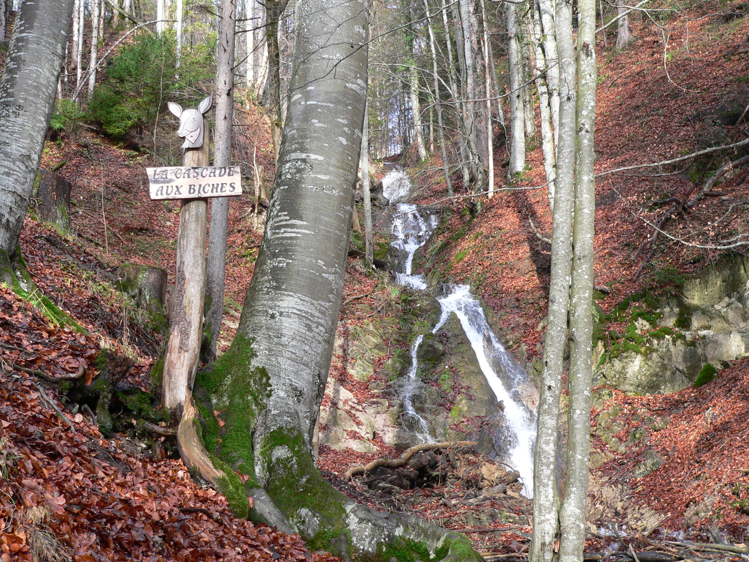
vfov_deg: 25.7
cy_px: 281
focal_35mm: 57
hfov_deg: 33.8
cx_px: 374
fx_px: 1233
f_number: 2.8
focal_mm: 9.4
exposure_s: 1/60
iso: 100
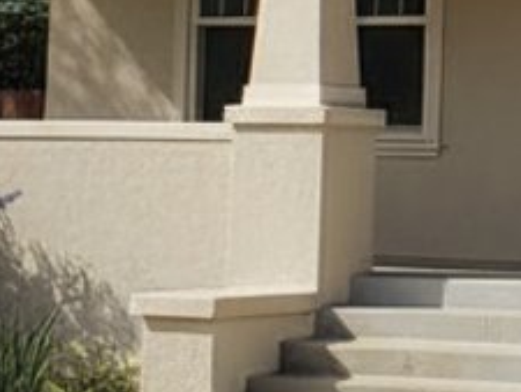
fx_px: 1928
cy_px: -42
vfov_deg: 11.4
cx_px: 736
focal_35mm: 128
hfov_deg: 14.5
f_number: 1.78
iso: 494
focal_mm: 6.8
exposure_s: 1/665
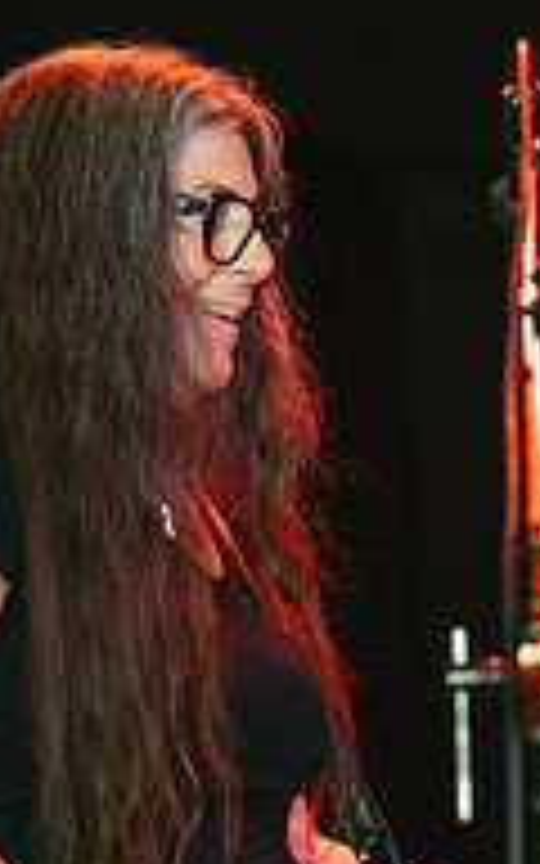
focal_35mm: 167
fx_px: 3932
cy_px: 824
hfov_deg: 7.9
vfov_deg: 12.4
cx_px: 344
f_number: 3.5
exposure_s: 1/160
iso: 1250
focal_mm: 70
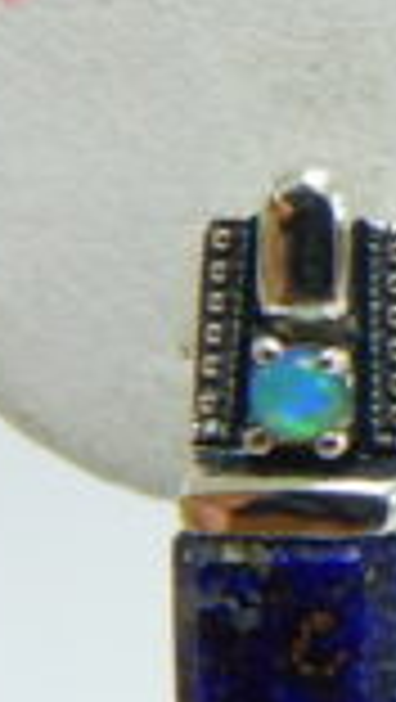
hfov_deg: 7.1
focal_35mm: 151
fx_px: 2813
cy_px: 356
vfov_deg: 14.2
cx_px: 1210
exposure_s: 1/25
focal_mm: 6.4
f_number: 4.2
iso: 400
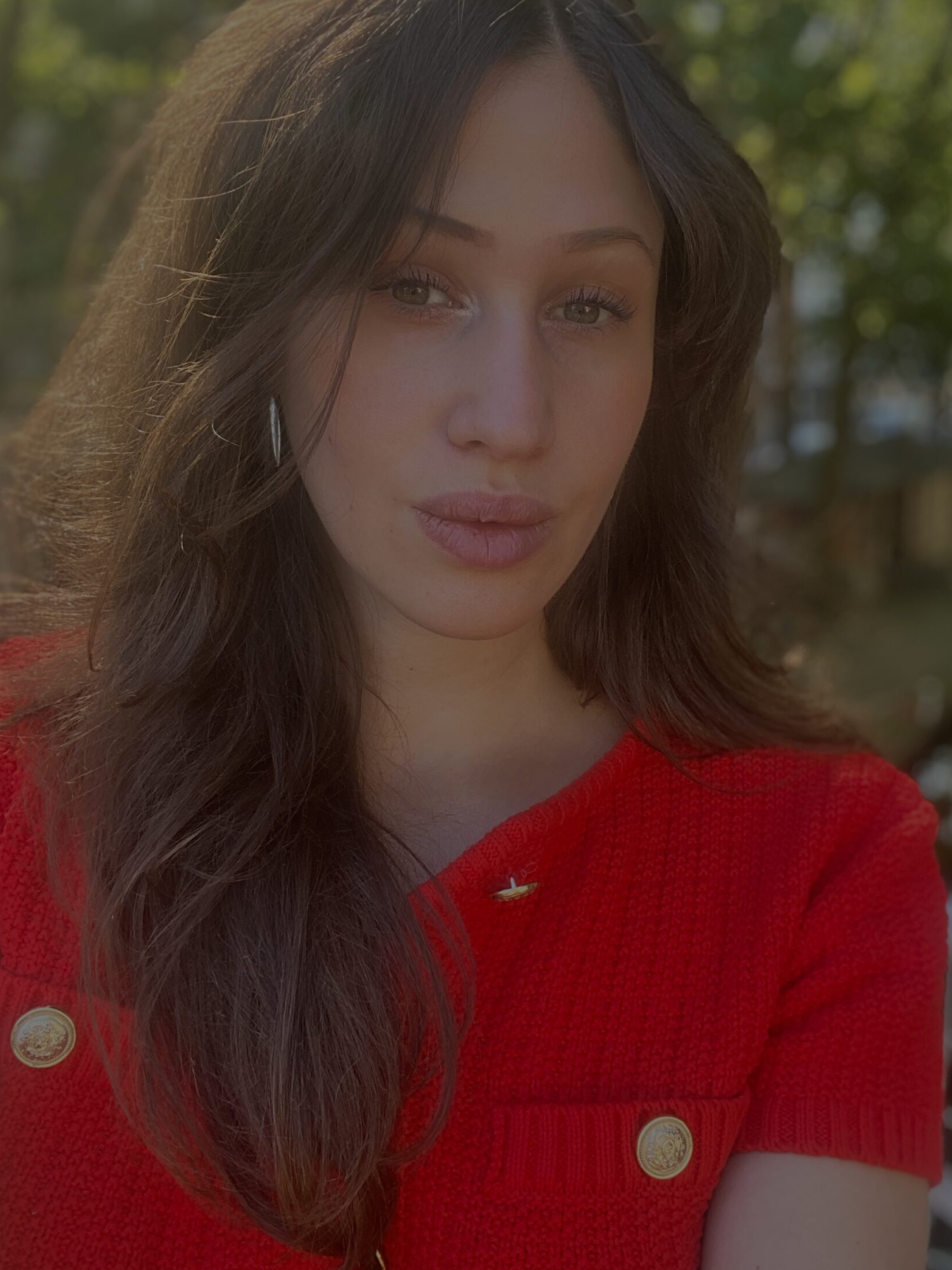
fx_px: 1283
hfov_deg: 40.7
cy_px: 601
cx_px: 515
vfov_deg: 52.6
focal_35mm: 35
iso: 50
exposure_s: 1/122
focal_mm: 2.71
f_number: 2.2
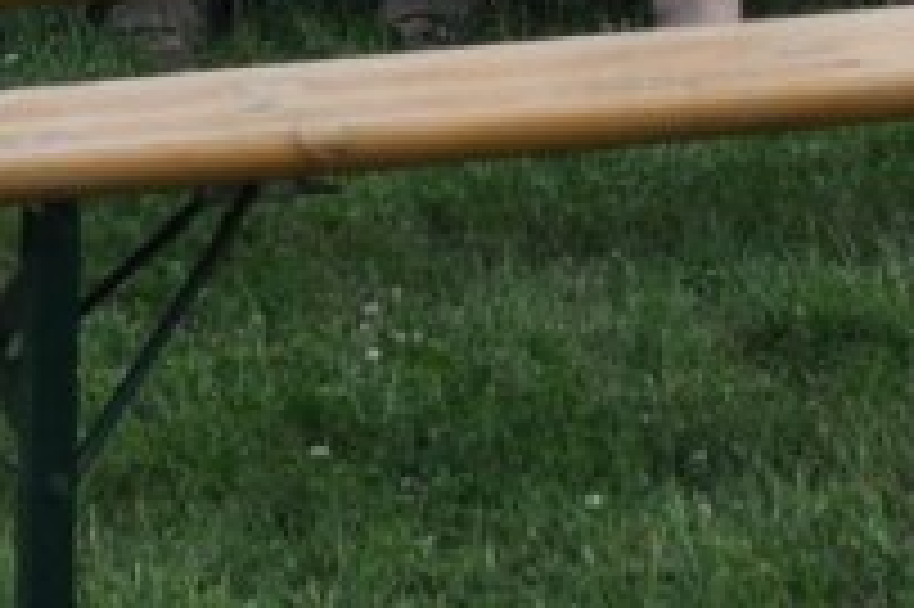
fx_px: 8549
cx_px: 610
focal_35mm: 337
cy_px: -1119
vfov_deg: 4.0
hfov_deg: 6.1
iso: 280
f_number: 5.6
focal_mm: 38
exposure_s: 1/125
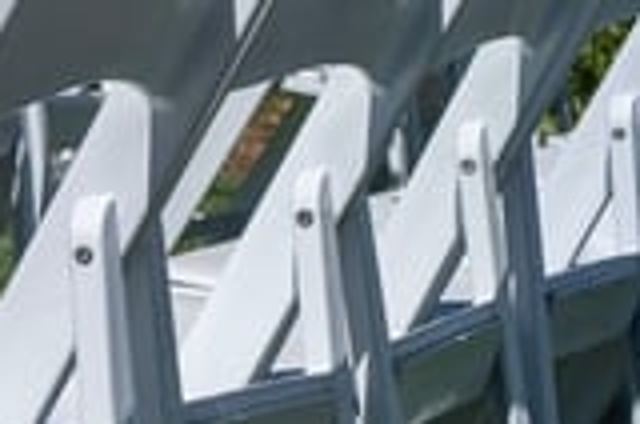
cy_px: 318
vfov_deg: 5.7
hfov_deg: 8.0
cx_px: -872
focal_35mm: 240
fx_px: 4258
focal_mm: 50
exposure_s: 1/1000
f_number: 8
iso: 320
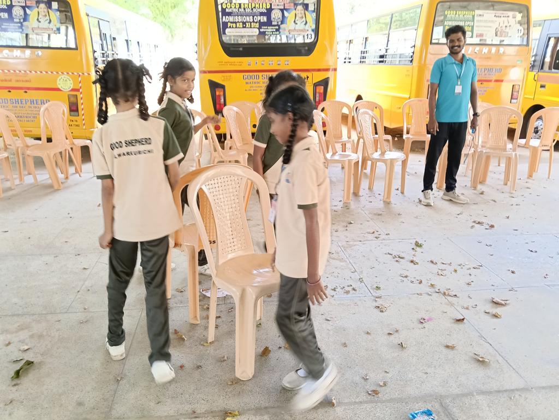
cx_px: 280
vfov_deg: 51.4
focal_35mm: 27
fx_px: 436
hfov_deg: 65.3
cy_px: 210
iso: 250
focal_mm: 3.98
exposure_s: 1/60
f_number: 1.8
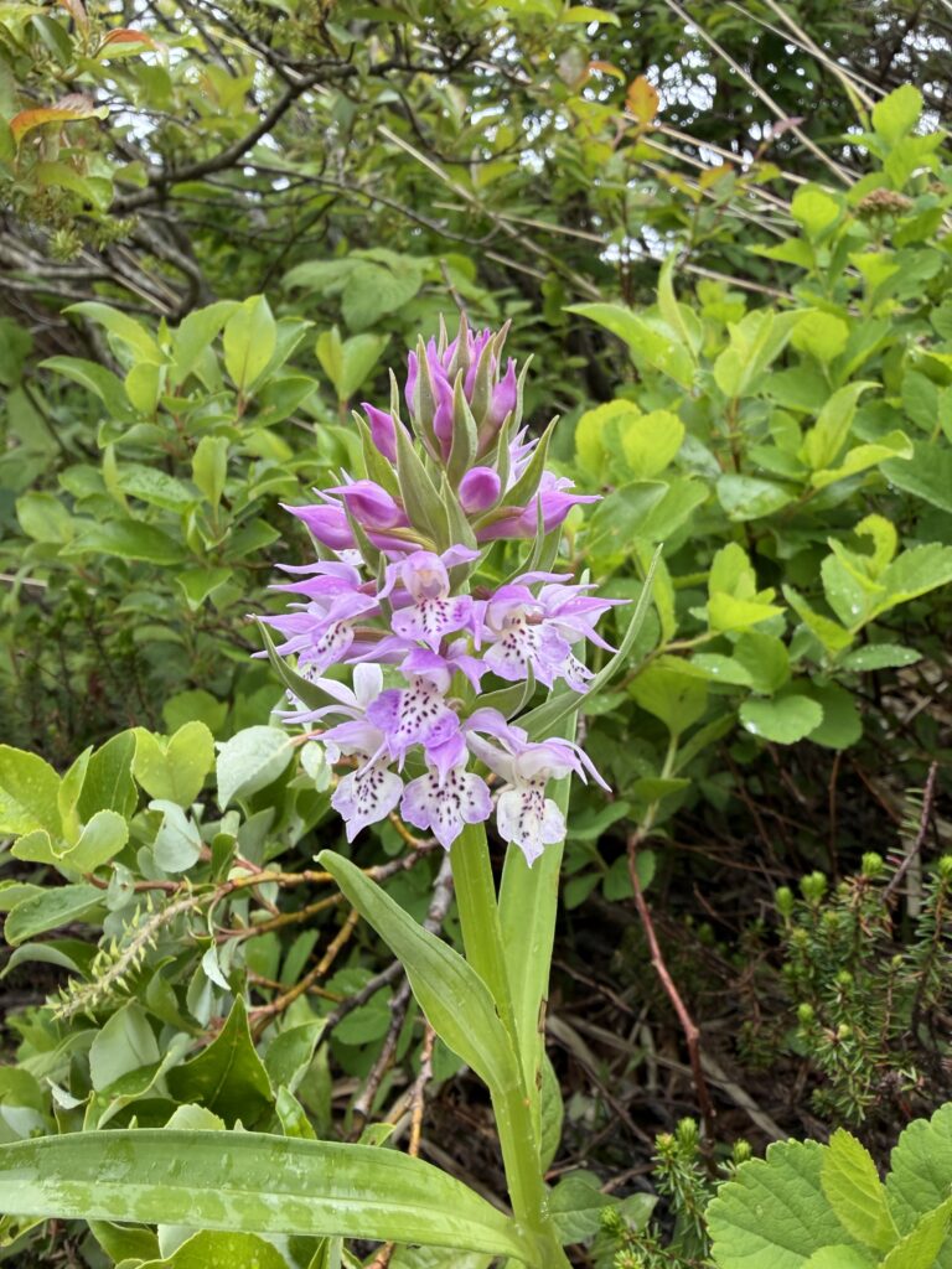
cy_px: 634
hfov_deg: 53.1
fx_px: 953
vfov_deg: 67.3
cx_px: 476
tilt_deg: -6.0
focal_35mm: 26
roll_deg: -9.8
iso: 40
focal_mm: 2.22
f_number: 2.2
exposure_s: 1/244
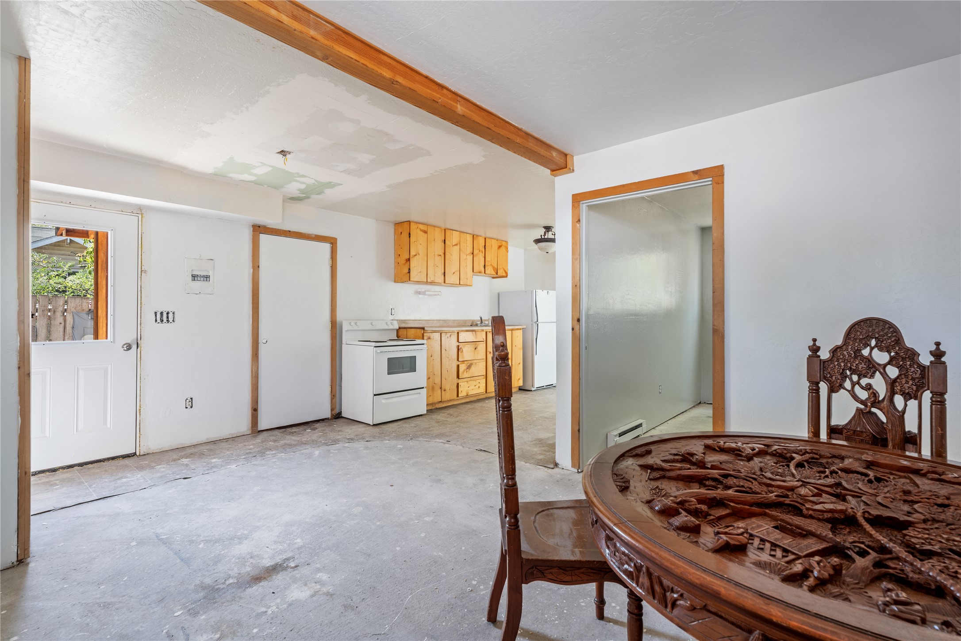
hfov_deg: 94.0
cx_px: 480
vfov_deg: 71.1
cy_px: 320
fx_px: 448
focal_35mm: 17
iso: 250
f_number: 9
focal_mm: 16.8
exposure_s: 1/1.67
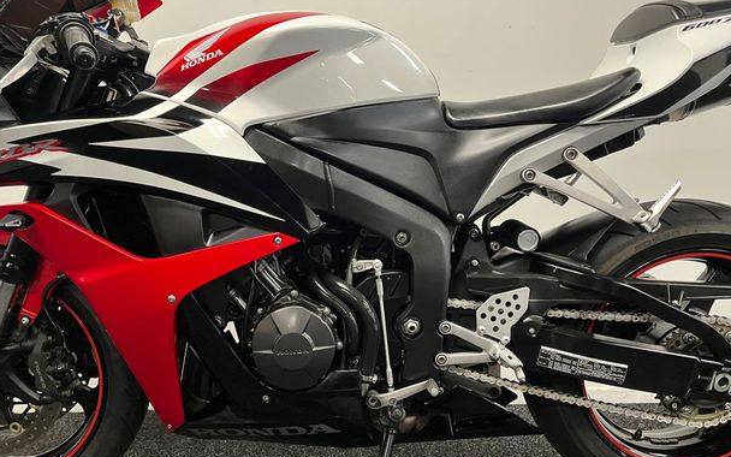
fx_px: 578
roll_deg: +1.0
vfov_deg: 43.1
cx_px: 347
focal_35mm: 29
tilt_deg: -3.0
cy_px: 242
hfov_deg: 64.6
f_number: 1.6
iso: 200
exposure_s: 1/50
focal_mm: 5.1
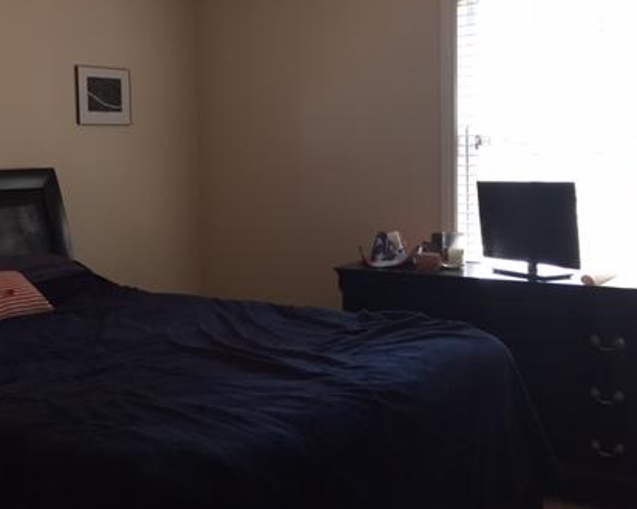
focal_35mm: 44
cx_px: 207
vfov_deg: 34.0
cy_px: 209
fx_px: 829
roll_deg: +1.4
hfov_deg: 41.4
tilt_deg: -3.7
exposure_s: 1/30
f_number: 2.2
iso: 80
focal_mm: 4.15
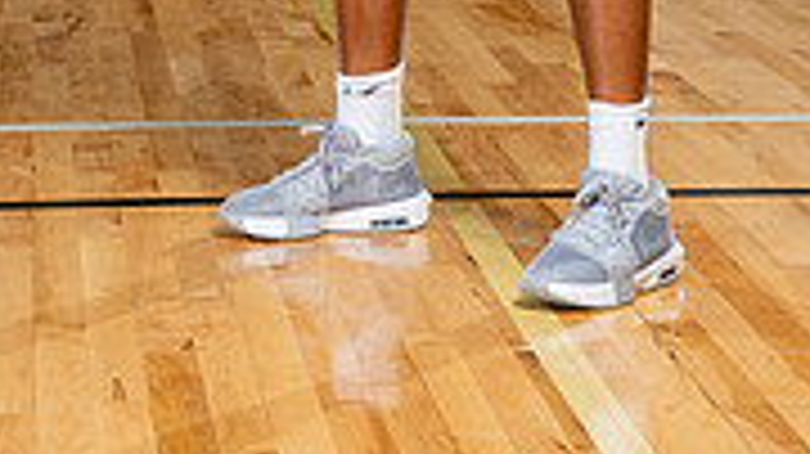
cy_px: -499
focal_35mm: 149
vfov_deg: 7.7
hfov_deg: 14.4
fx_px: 3198
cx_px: 446
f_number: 5.6
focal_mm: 57
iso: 200
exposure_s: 1/250
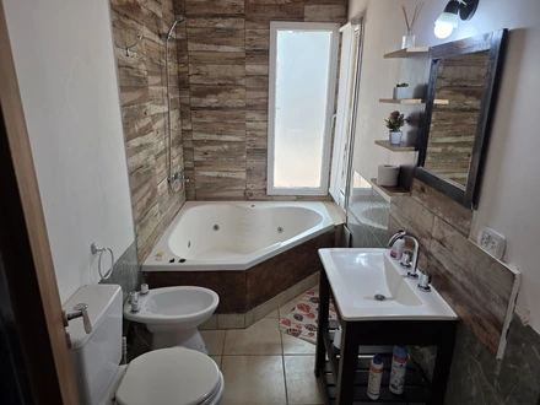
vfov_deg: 58.9
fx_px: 359
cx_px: 270
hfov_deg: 73.9
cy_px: 202
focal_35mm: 23
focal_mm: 6.3
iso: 50
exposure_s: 1/50
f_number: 1.7
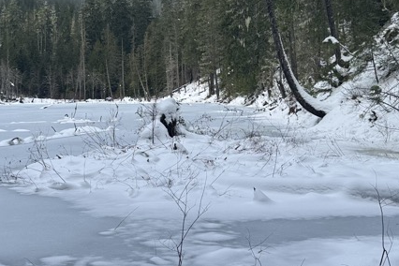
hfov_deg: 33.0
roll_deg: +0.4
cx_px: 119
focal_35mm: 60
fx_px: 665
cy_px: 85
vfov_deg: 22.5
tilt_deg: +0.1
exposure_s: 1/2105
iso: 80
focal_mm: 6.76
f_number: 1.78
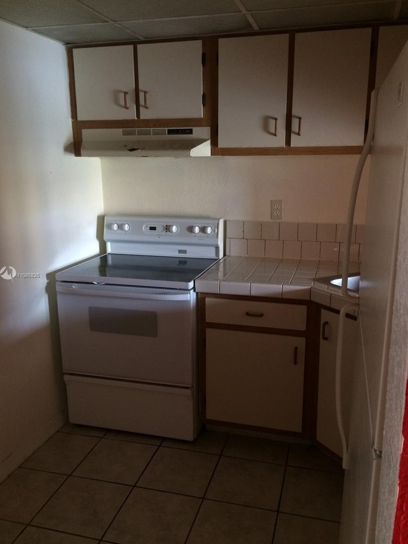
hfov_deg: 45.4
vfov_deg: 58.3
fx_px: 487
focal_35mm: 31
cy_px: 276
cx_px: 208
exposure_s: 1/17
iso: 320
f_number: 2.2
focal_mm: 4.12
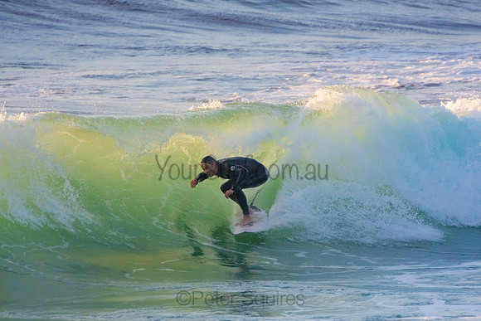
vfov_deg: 2.2
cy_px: 160
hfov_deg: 3.3
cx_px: 240
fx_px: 8303
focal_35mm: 621
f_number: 5.6
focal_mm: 400
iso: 720
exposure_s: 1/1250
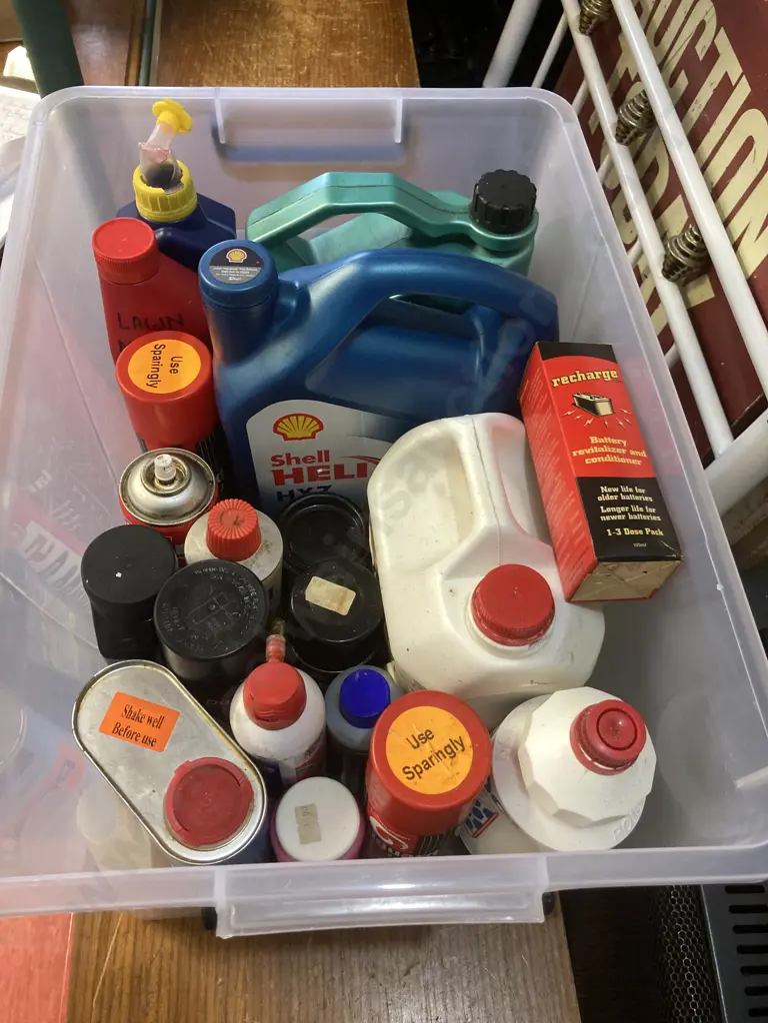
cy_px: 512
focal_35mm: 28
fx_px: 828
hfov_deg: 49.7
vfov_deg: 63.4
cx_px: 384
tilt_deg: -57.9
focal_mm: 3.99
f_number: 1.8
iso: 200
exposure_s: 1/50
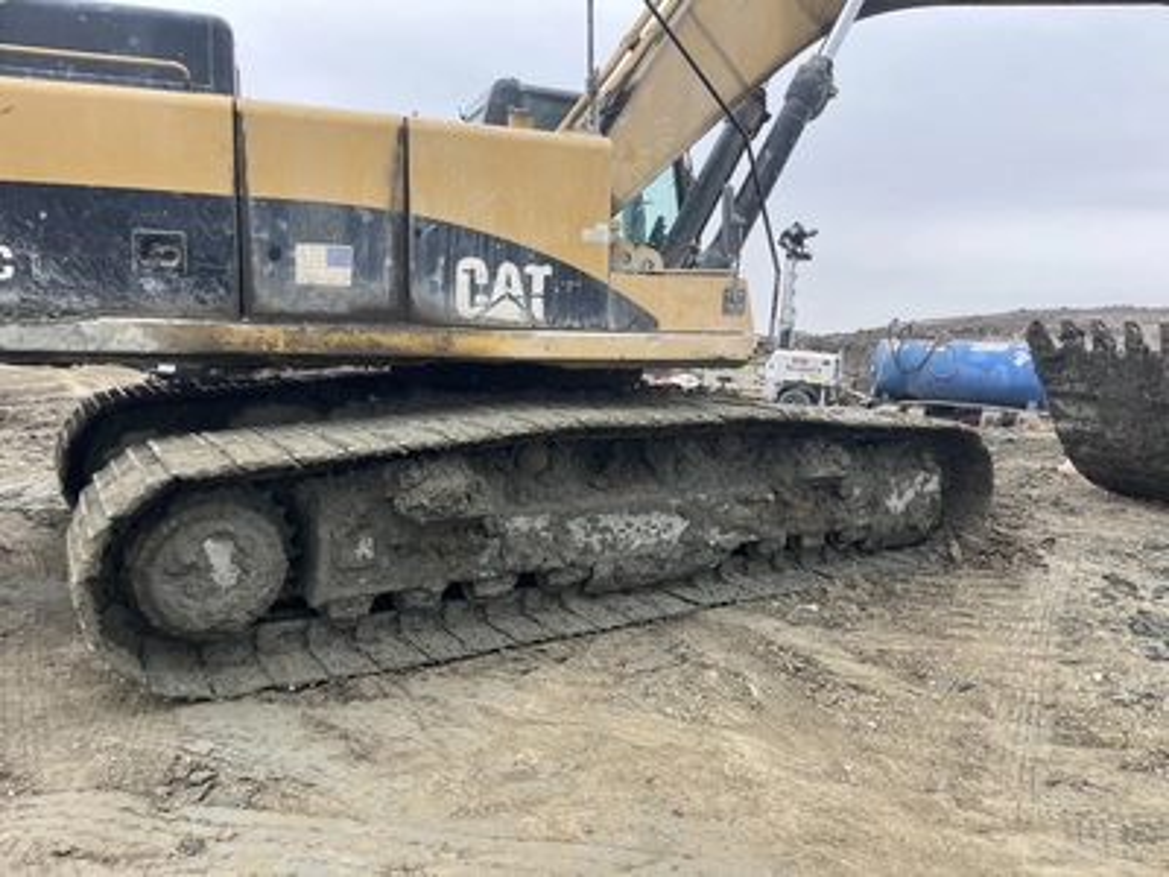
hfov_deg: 67.3
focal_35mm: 26
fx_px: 878
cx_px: 584
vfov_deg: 53.1
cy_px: 438
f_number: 1.6
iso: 40
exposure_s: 1/122
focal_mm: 5.1
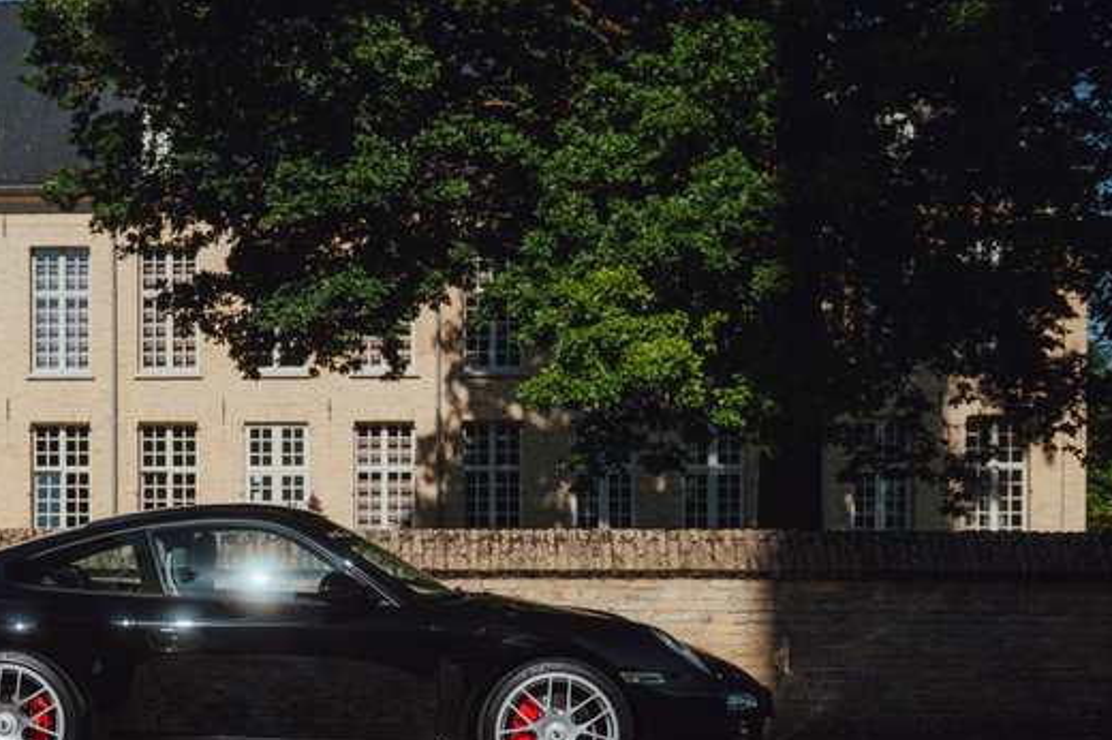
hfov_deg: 32.0
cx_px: 331
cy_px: 544
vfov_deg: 21.7
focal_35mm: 62
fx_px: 1914
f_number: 3.5
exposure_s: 1/800
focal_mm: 42
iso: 100
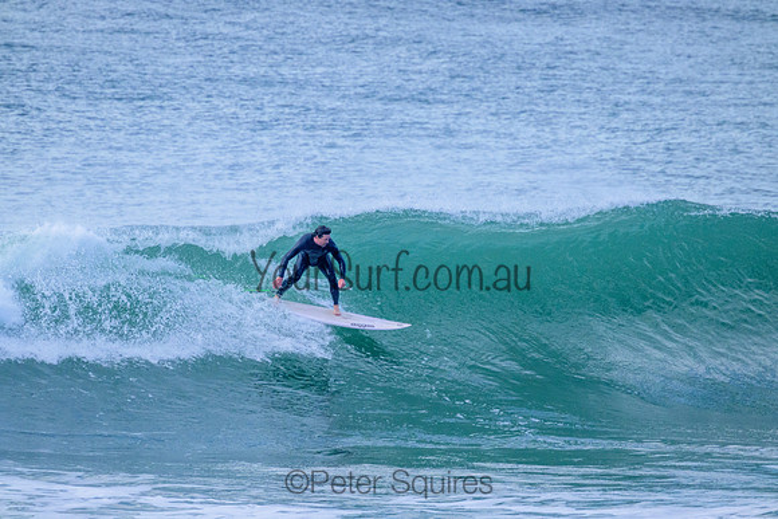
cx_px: 389
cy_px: 260
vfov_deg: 1.7
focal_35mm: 800
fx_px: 17292
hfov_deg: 2.6
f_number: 11
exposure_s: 1/2000
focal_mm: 800
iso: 3600
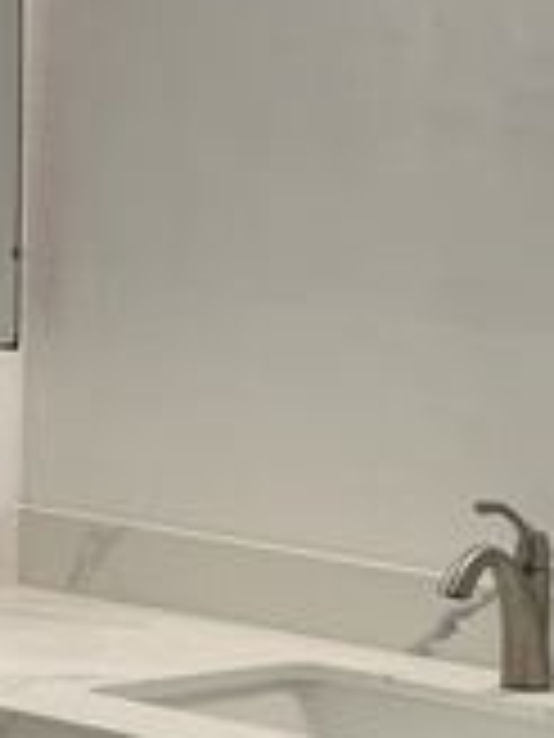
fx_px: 2262
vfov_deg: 17.7
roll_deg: -3.8
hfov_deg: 13.6
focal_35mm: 106
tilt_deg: -14.1
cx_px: 676
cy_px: 880
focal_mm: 5.1
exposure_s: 1/120
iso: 125
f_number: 1.6
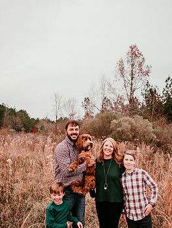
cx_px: 87
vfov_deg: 59.7
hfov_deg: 46.8
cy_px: 128
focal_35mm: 30
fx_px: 199
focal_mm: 24
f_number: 2.2
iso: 100
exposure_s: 1/160
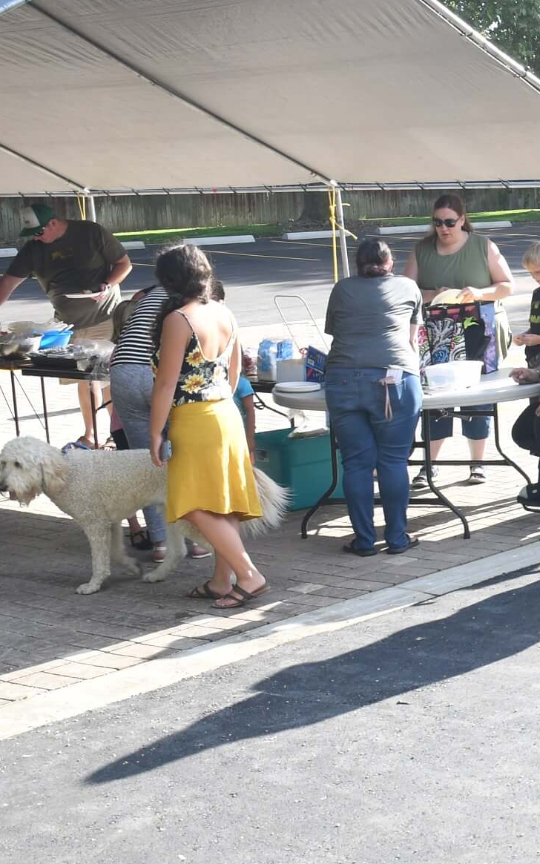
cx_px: 955
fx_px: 1484
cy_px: 404
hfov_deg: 17.1
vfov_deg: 32.5
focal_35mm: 63
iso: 100
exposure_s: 1/100
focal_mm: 16
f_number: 6.3
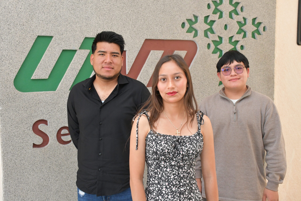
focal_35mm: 45
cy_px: 100
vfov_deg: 29.9
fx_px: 376
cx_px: 150
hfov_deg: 43.6
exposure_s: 1/125
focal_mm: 30
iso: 3200
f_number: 10
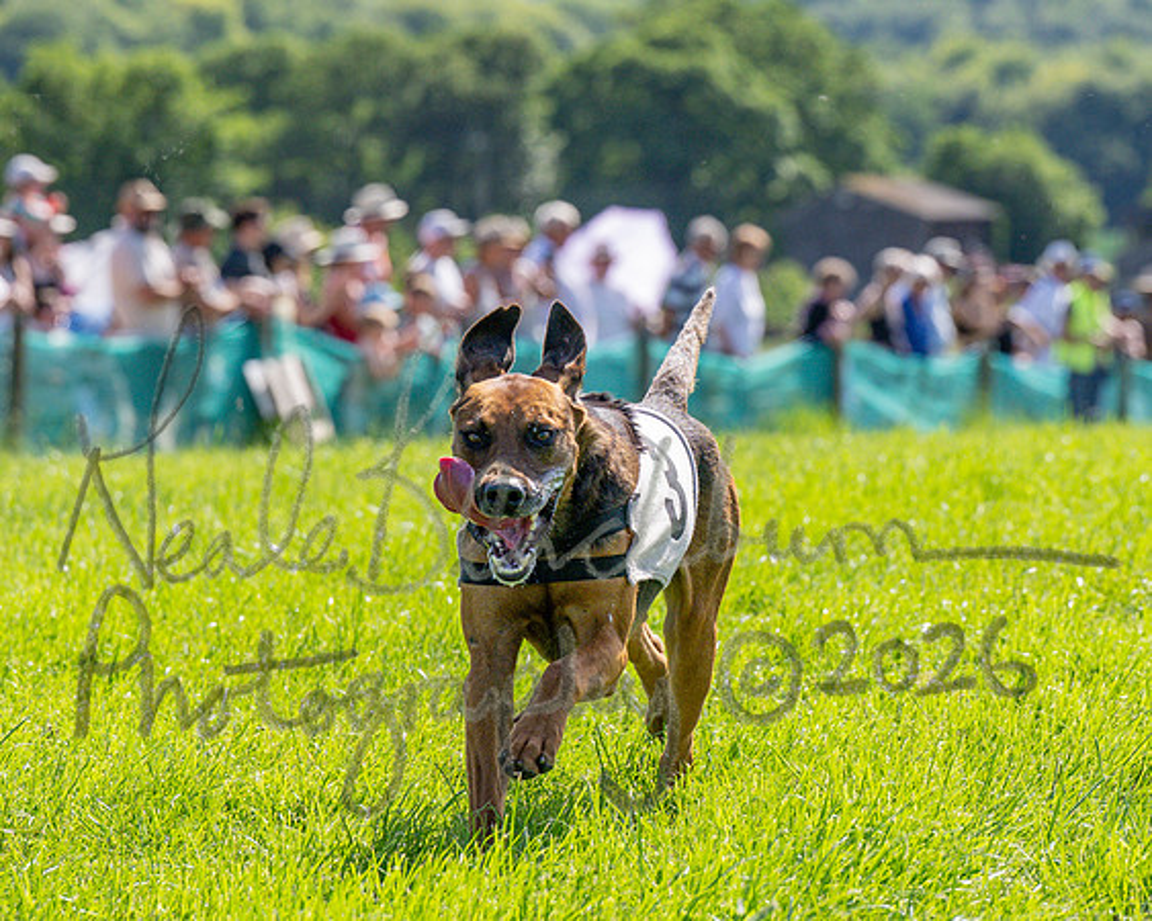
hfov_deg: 6.8
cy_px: 352
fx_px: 9637
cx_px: 457
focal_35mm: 283
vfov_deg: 5.5
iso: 400
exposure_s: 1/2000
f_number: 5
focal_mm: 125
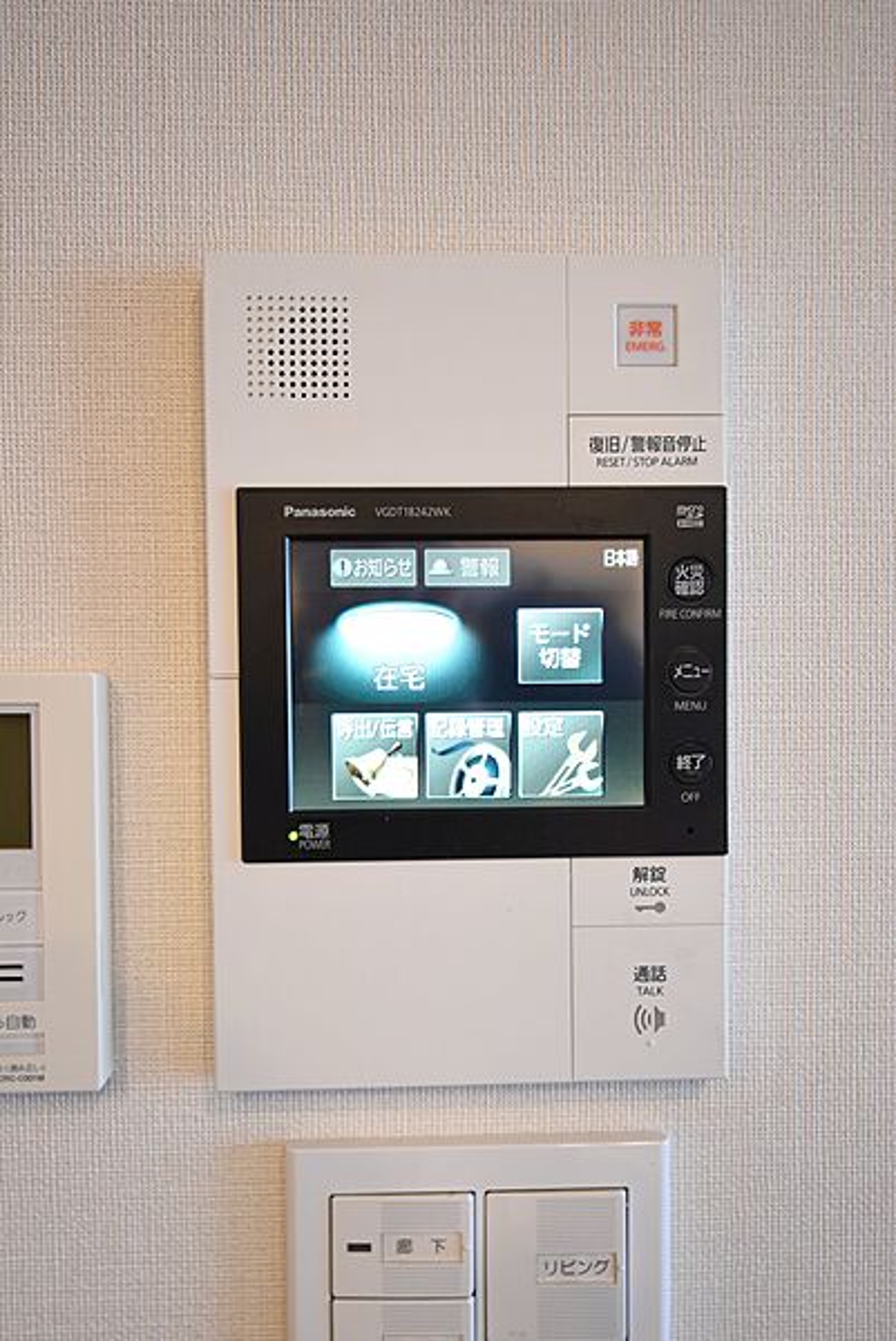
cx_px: 448
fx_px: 1118
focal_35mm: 30
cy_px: 670
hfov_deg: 43.7
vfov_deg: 61.9
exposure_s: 1/30
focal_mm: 20
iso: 1250
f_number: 5.6
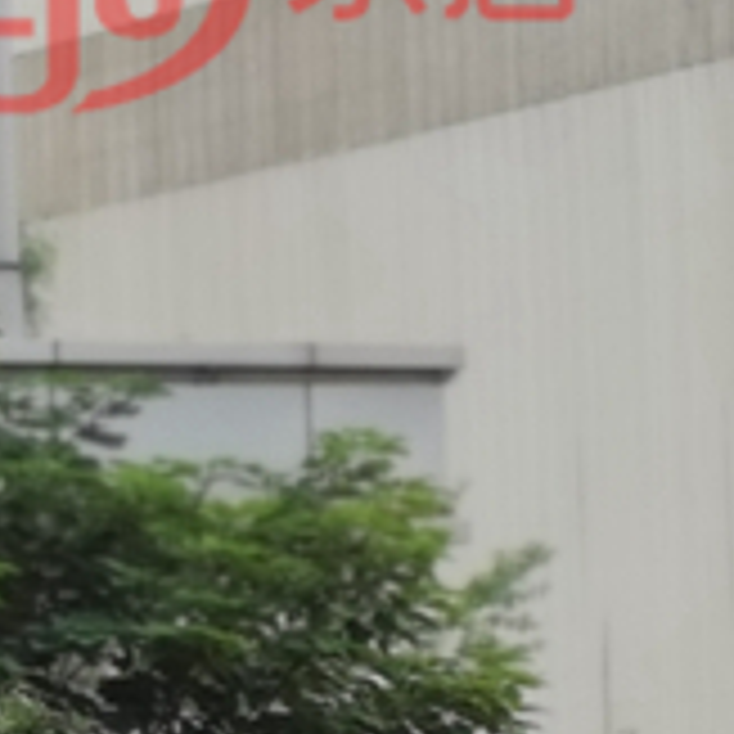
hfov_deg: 3.8
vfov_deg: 3.9
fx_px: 10819
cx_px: -1445
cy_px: -144
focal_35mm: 451
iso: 50
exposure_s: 1/417
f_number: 4
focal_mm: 7.48
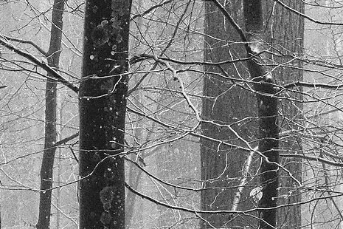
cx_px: 267
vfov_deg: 5.3
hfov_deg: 8.1
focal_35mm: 253
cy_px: 431
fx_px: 2410
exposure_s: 1/4
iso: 160
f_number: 10
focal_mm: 32.9
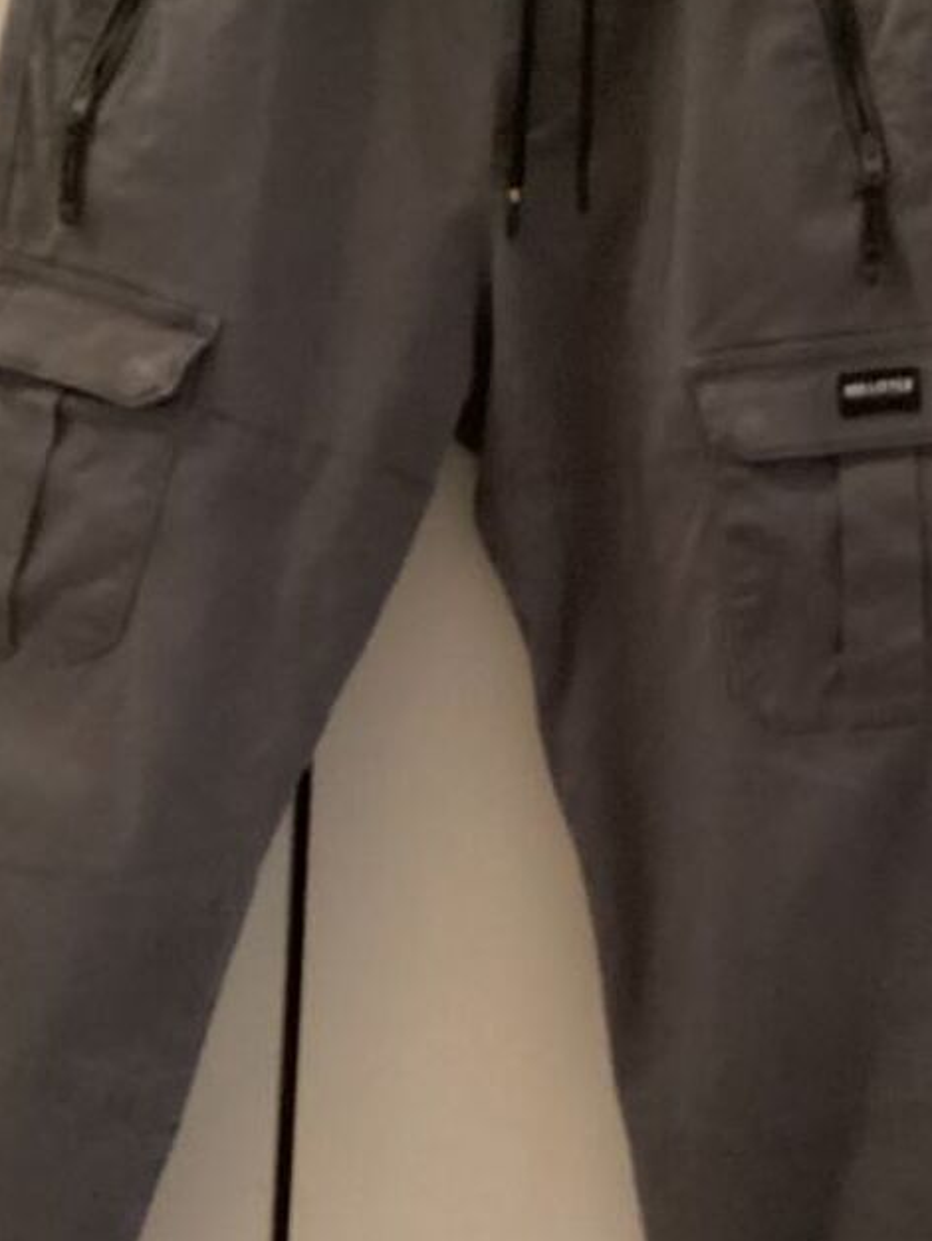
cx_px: 593
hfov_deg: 22.2
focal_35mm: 66
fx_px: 2368
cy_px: 631
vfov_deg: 29.4
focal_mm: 3.3
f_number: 2.4
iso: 640
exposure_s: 1/20
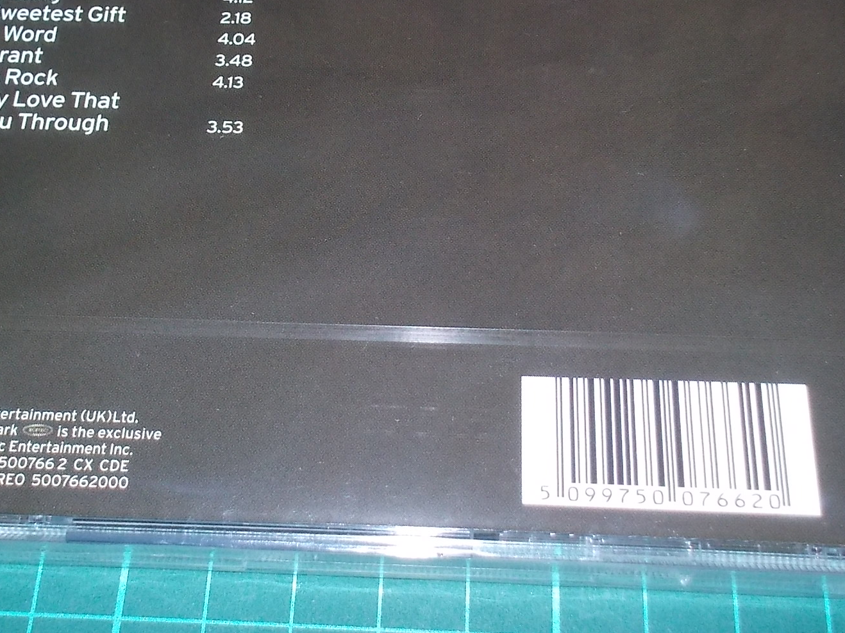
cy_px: 231
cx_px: 371
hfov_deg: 38.1
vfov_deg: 29.0
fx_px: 1220
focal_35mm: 50
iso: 200
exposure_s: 1/30
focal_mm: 4.1
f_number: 3.3
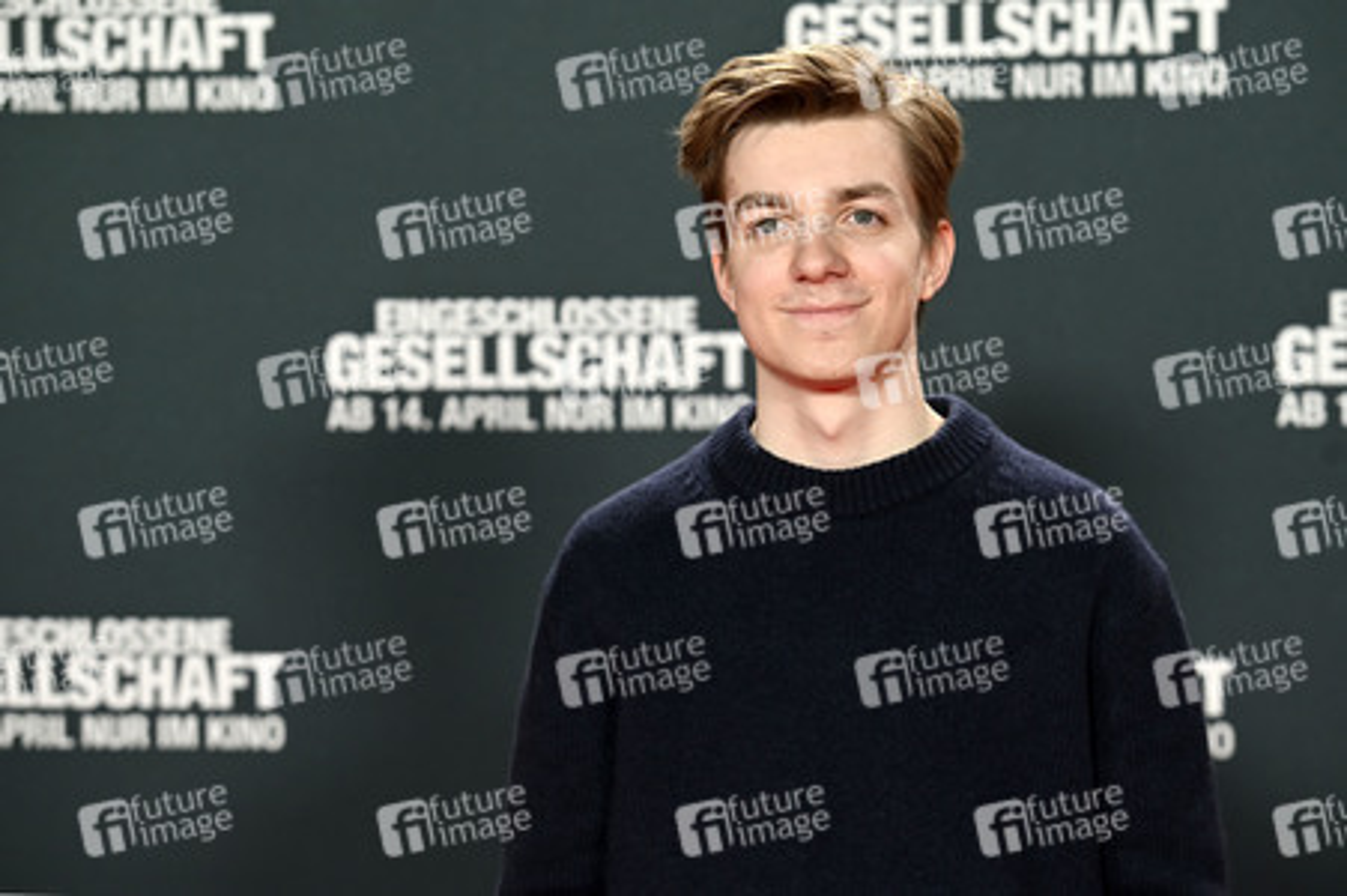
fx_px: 4561
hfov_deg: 16.8
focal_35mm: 122
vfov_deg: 11.2
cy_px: 448
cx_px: 674
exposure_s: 1/500
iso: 2200
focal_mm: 122
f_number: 4.8
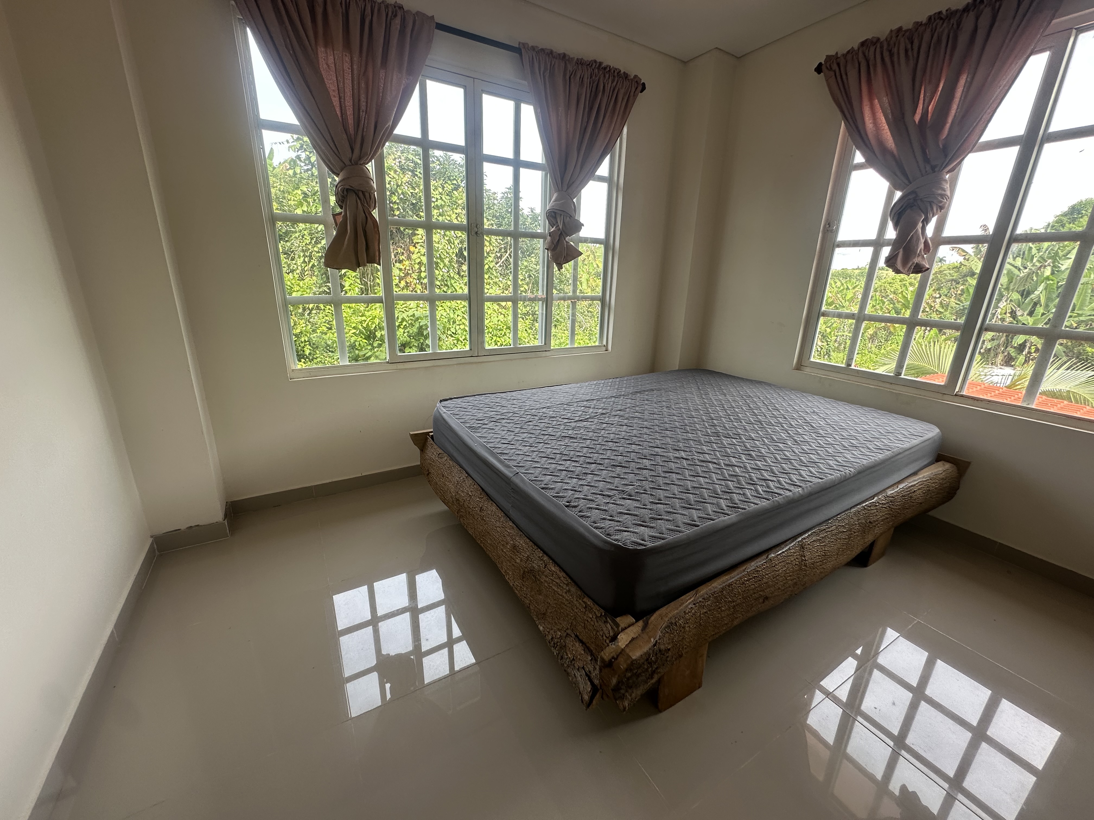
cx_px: 547
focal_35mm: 14
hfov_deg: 102.1
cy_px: 410
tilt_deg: -13.4
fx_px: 442
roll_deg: -1.4
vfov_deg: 85.7
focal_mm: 2.22
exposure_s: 1/130
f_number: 2.2
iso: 40
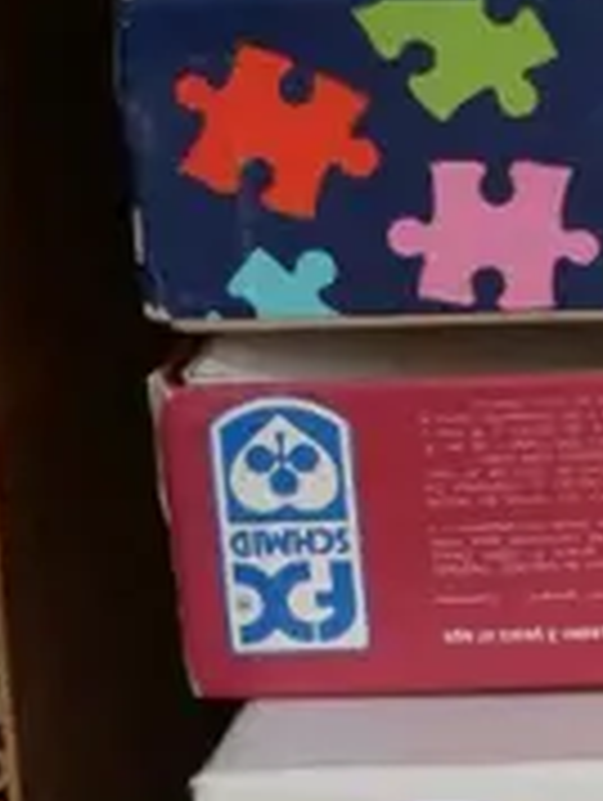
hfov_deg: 5.4
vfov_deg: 7.5
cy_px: 680
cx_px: 1539
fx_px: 6117
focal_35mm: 264
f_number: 4.3
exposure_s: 1/60
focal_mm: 23
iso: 2000
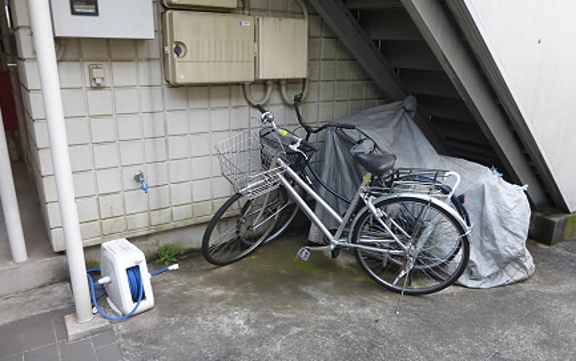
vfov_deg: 46.0
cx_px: 288
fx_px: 424
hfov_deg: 68.4
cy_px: 192
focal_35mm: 27
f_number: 3.1
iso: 100
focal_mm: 4.5
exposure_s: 1/100
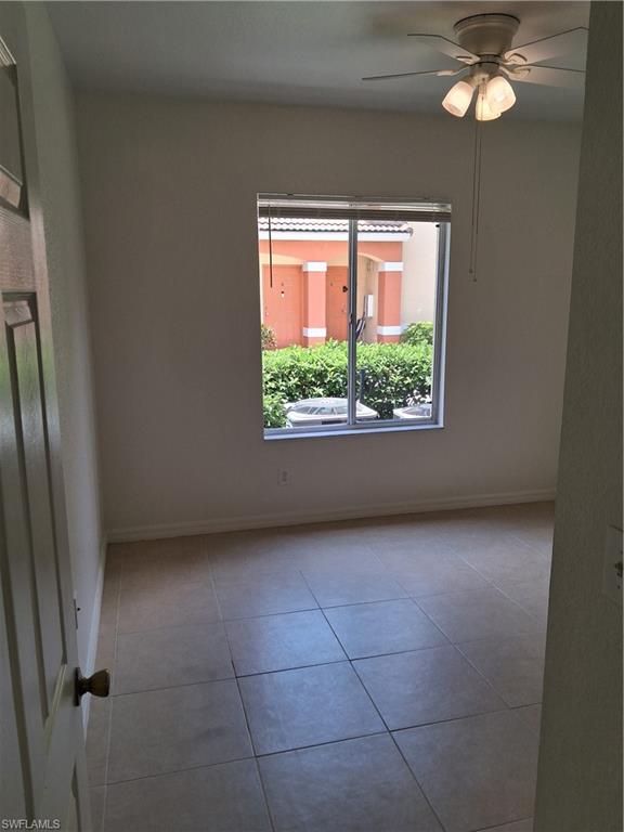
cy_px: 416
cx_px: 312
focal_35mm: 27
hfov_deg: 51.4
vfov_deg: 65.3
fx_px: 649
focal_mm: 4
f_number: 1.8
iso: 25
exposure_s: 1/120
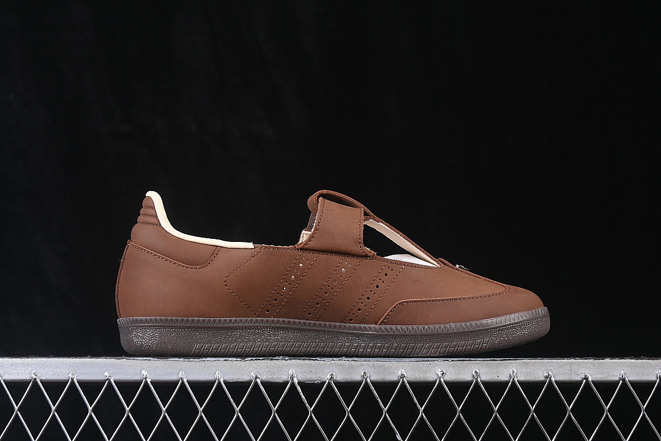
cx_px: 330
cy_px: 220
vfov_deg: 18.2
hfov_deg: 27.0
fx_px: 1377
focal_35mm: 75
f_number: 7.1
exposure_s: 1/80
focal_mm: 50
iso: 160
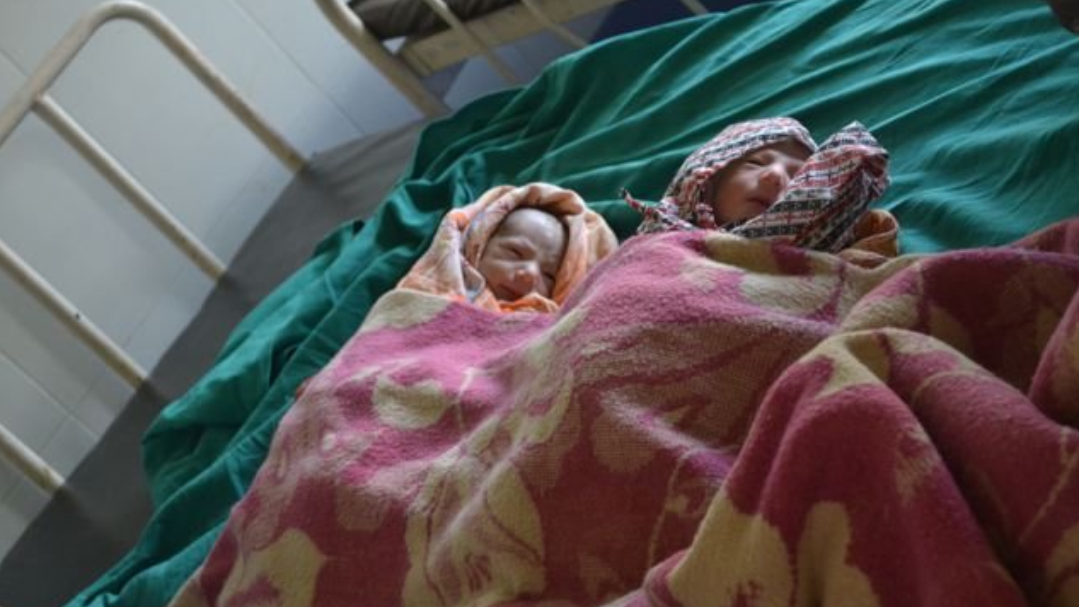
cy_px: 277
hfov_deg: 29.5
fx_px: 2046
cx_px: 542
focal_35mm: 72
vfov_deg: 16.9
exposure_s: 1/15
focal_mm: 45
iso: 800
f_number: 5.3
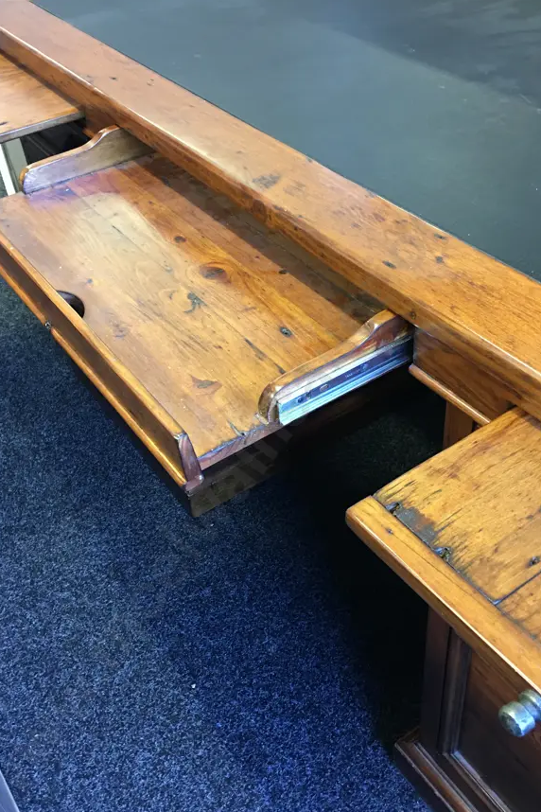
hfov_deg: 36.9
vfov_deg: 53.1
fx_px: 811
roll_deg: +3.8
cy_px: 418
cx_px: 283
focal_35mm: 36
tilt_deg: -40.2
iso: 100
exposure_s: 1/10
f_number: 2.2
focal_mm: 4.15
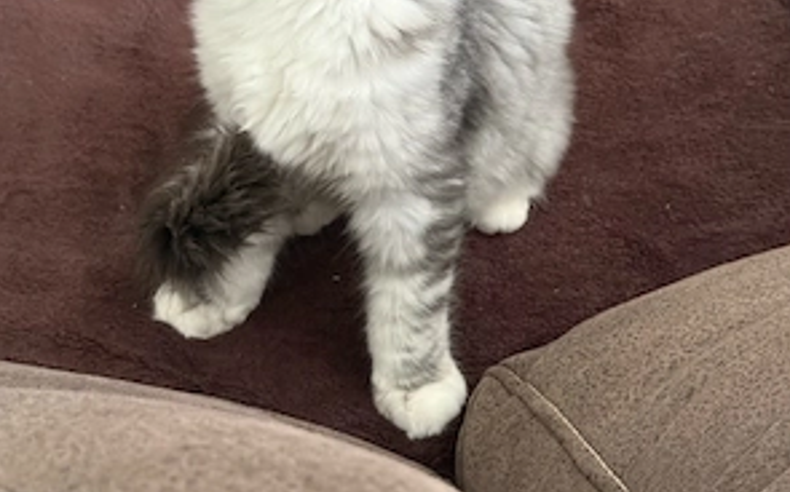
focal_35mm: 69
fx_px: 1485
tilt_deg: -43.4
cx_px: 396
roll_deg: -3.1
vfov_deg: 18.5
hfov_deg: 29.8
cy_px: 45
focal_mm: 6.76
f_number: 1.78
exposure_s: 1/40
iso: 500
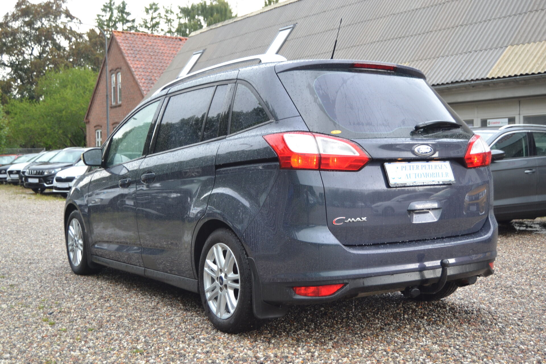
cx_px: 273
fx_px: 682
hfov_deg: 43.6
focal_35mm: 45
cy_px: 182
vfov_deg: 29.9
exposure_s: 1/80
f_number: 4.5
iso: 400
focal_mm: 30
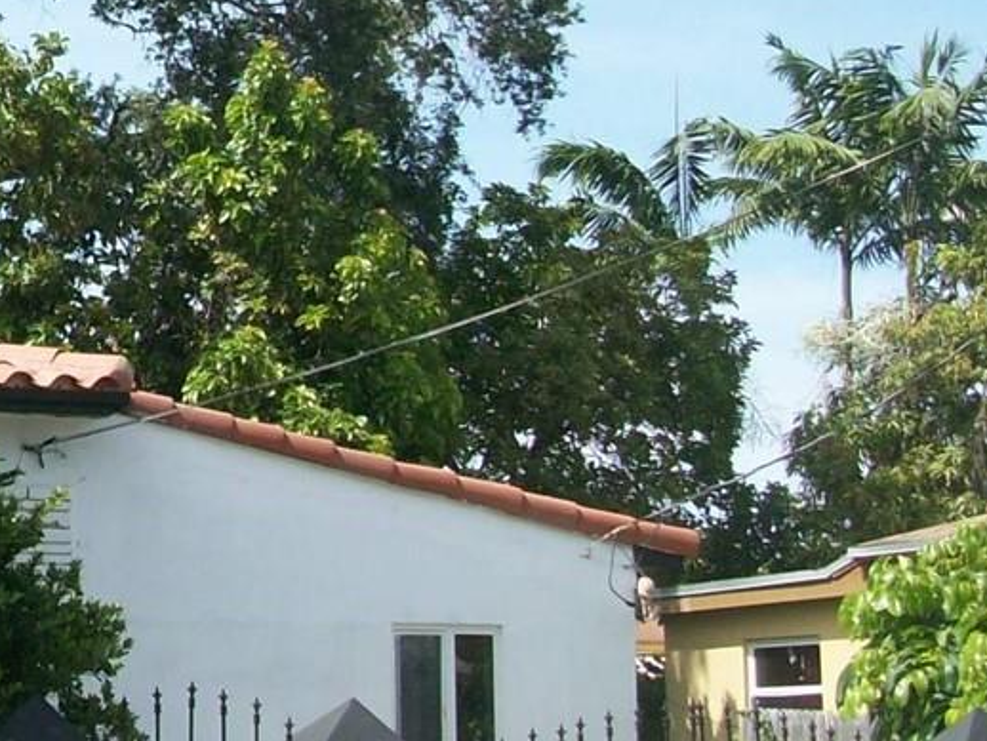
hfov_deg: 17.5
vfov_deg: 13.8
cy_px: -95
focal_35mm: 105
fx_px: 2995
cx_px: -295
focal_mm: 5.7
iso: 64
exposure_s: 1/598
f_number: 2.8
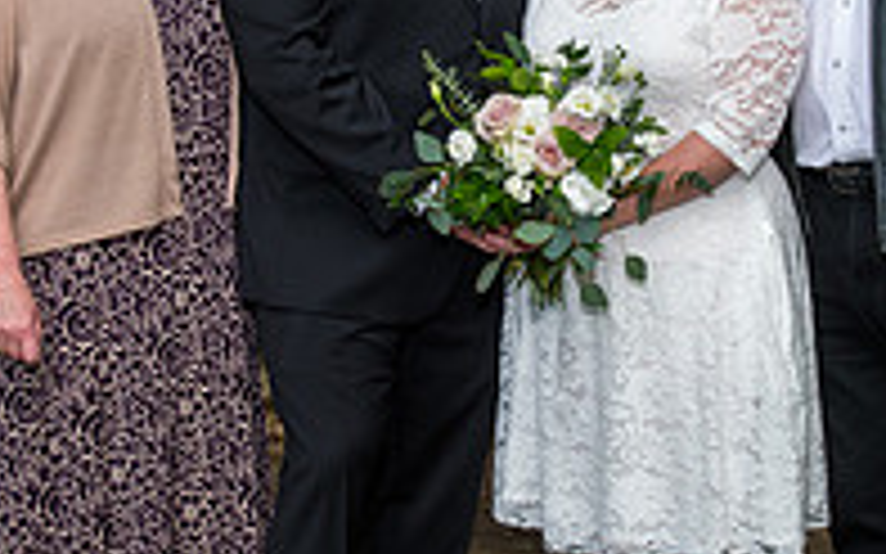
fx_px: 2462
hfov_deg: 20.4
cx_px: 508
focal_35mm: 102
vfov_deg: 12.8
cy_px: 171
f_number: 4.8
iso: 100
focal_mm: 34
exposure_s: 1/180
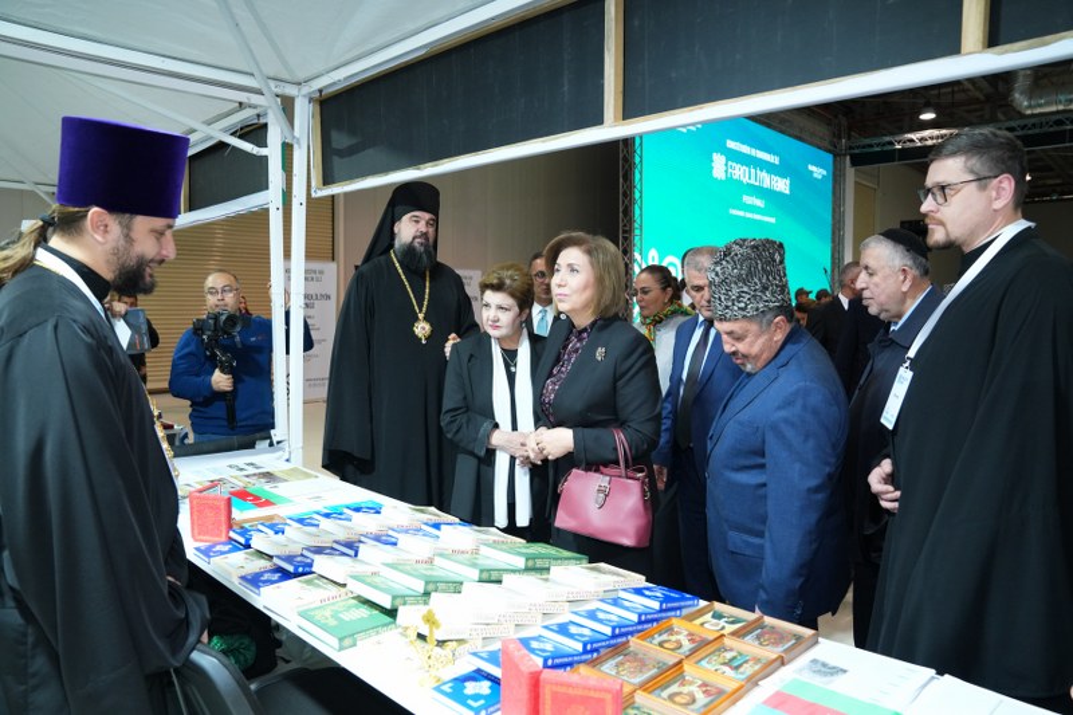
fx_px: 715
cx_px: 536
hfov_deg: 73.8
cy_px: 358
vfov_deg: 53.1
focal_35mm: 24
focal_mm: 24
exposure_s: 1/200
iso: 2500
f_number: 4
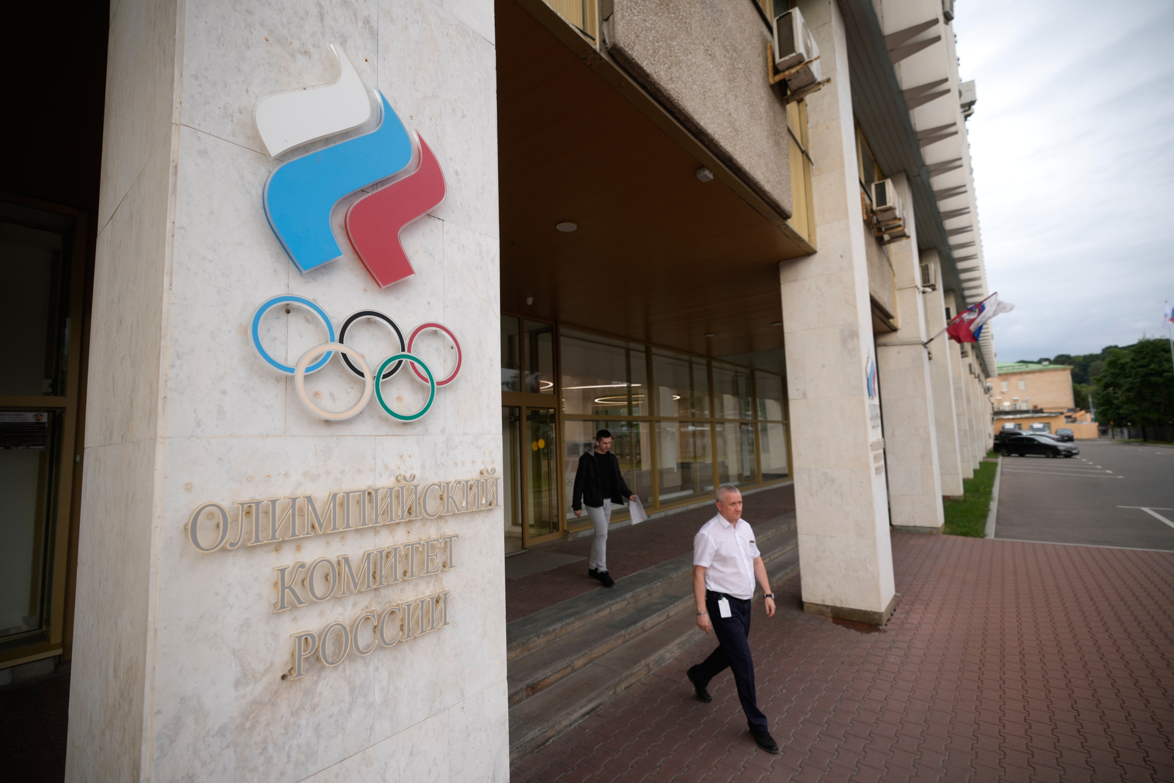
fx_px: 522
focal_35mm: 16
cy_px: 392
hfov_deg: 96.7
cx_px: 587
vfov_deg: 73.7
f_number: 3.2
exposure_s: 1/800
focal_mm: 16
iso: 400
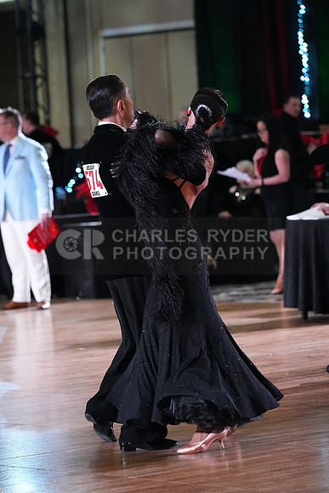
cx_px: 164
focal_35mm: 200
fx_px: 2740
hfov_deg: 6.9
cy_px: 246
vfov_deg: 10.3
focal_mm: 200
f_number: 5
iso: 10000
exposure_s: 1/400
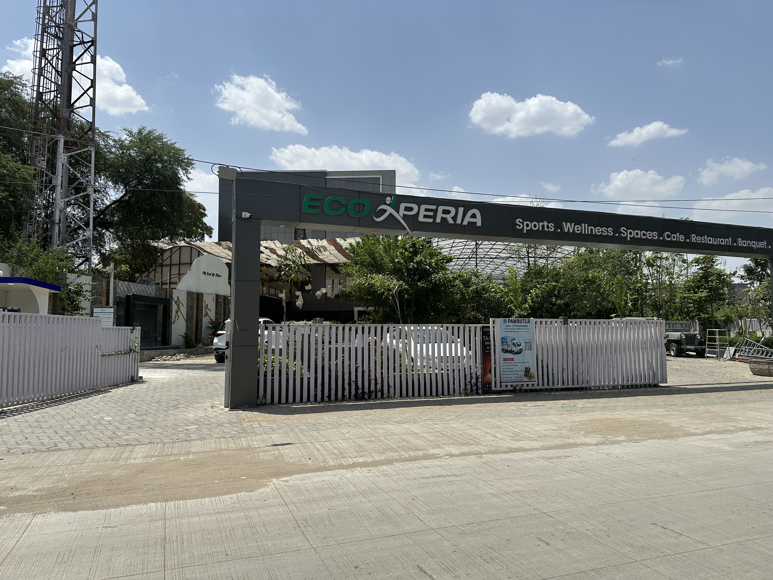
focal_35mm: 24
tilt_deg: +4.9
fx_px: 536
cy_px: 290
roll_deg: -0.2
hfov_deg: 71.6
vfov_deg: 56.8
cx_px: 386
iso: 80
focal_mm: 6.86
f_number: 1.78
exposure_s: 1/7042
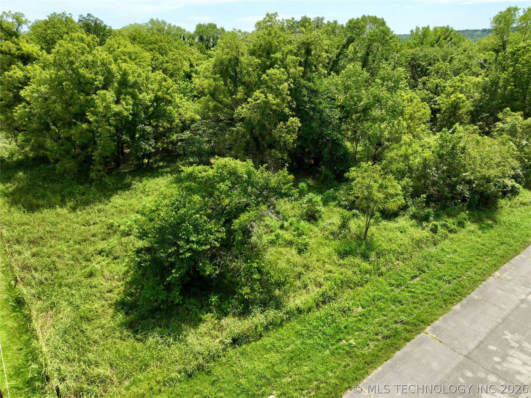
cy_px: 199
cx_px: 266
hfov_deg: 71.6
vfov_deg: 56.8
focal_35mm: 24
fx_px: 368
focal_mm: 12.29
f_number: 2.8
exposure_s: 1/1600
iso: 110
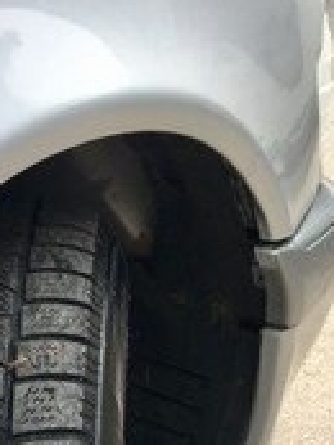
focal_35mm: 83
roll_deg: -1.2
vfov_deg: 21.8
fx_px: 1066
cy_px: 530
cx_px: -3
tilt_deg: -28.2
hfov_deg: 17.4
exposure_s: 1/565
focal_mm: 4.15
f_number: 2.2
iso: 25
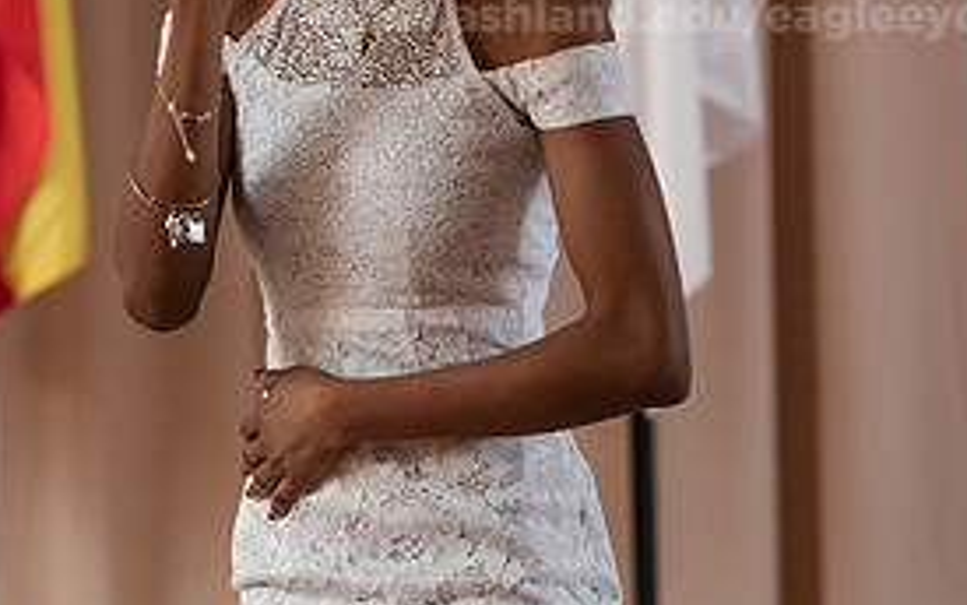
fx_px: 6801
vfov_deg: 5.1
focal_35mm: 258
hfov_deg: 8.1
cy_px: 90
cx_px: 158
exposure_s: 1/200
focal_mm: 120
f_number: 3.5
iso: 1600
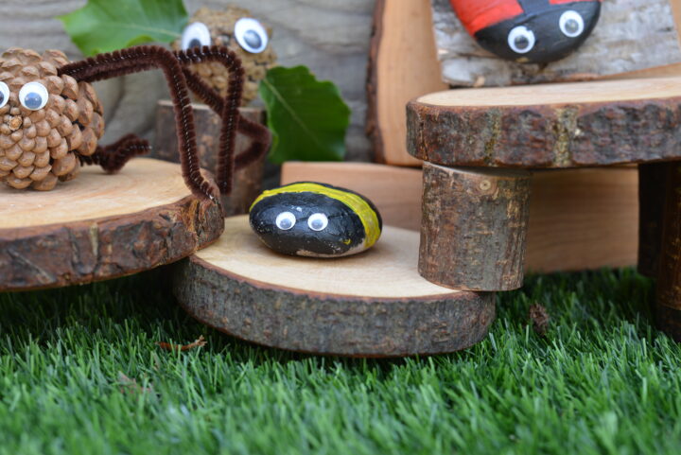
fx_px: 946
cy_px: 228
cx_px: 340
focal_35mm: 50
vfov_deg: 27.0
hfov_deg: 39.6
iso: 320
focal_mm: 50
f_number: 5.6
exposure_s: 1/125
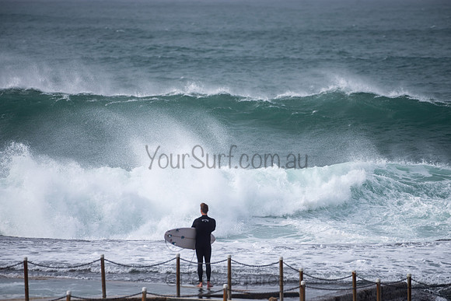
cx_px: 226
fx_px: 6748
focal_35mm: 539
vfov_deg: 2.6
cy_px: 150
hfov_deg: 3.8
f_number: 5.6
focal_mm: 500
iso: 100
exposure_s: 1/1000
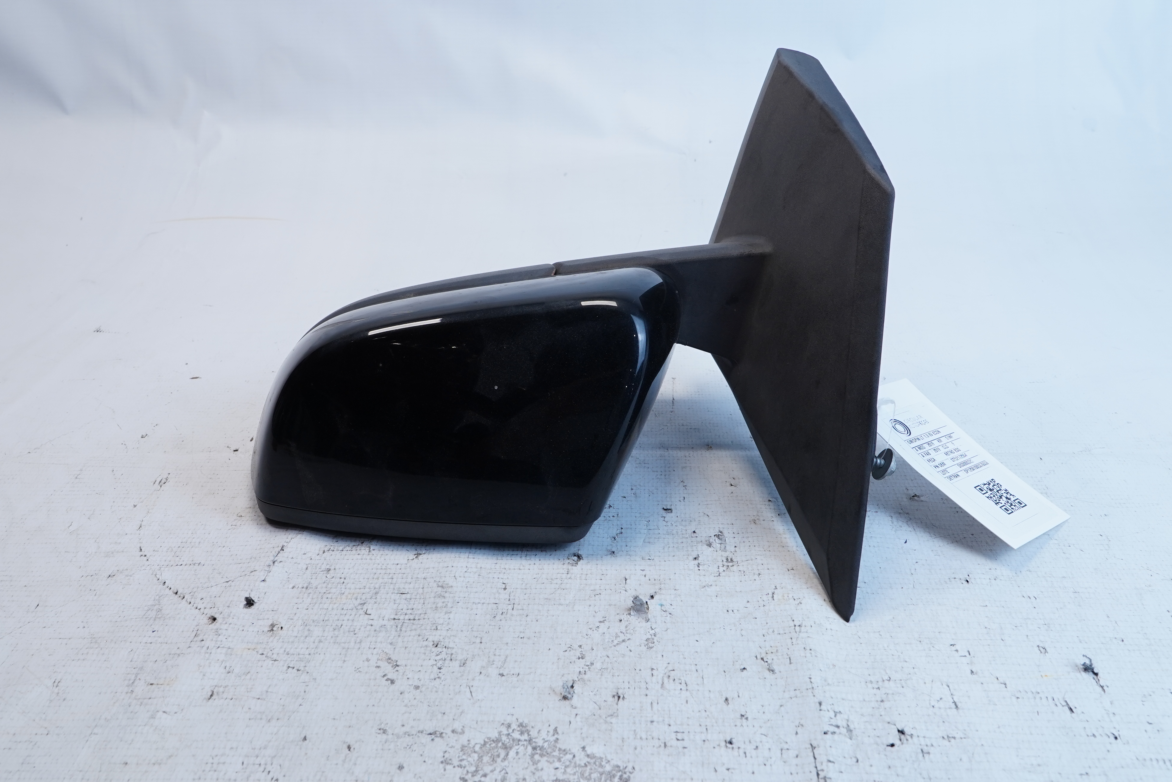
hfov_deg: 57.2
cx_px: 586
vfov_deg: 40.0
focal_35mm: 33
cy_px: 391
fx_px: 1074
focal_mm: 22
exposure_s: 1/40
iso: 500
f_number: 10
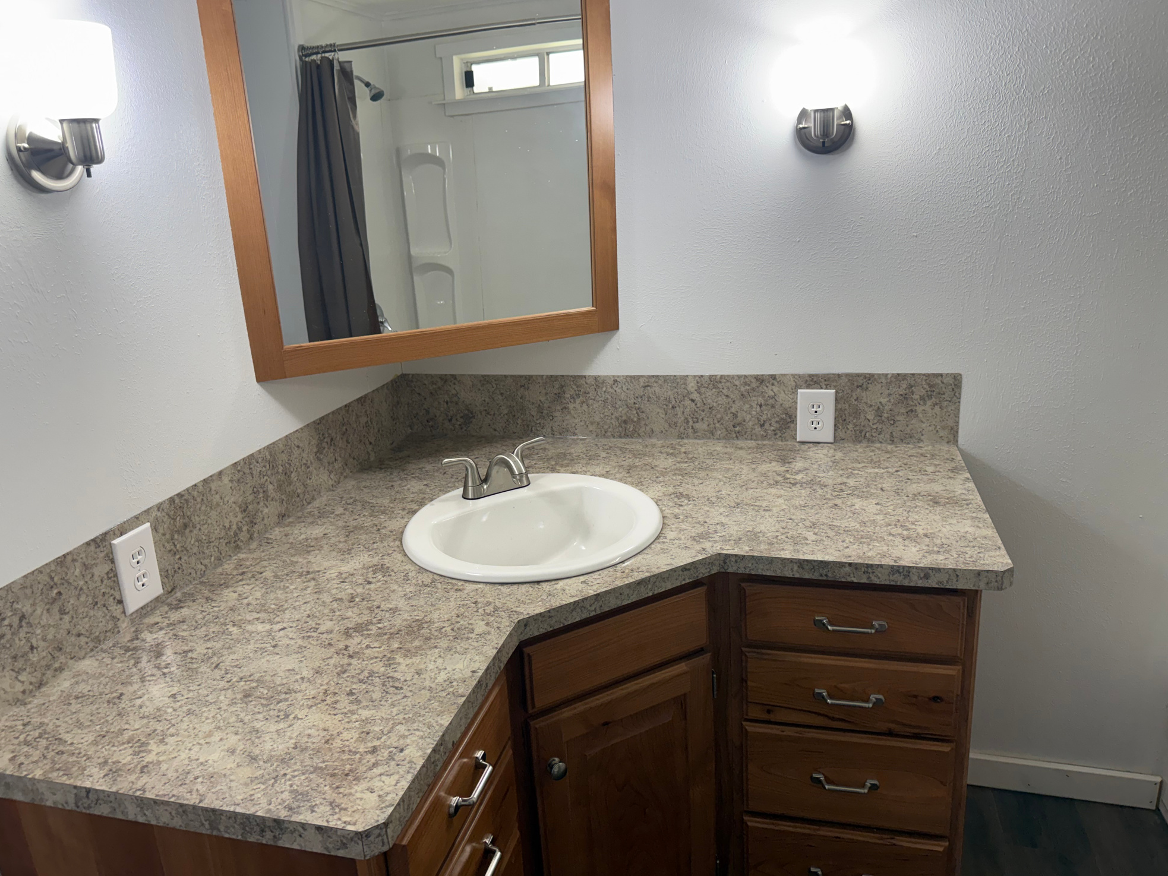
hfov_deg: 69.4
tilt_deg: -16.3
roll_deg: +3.7
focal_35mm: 25
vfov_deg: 54.9
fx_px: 844
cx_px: 569
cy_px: 422
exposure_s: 1/120
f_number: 1.78
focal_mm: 6.76
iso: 125
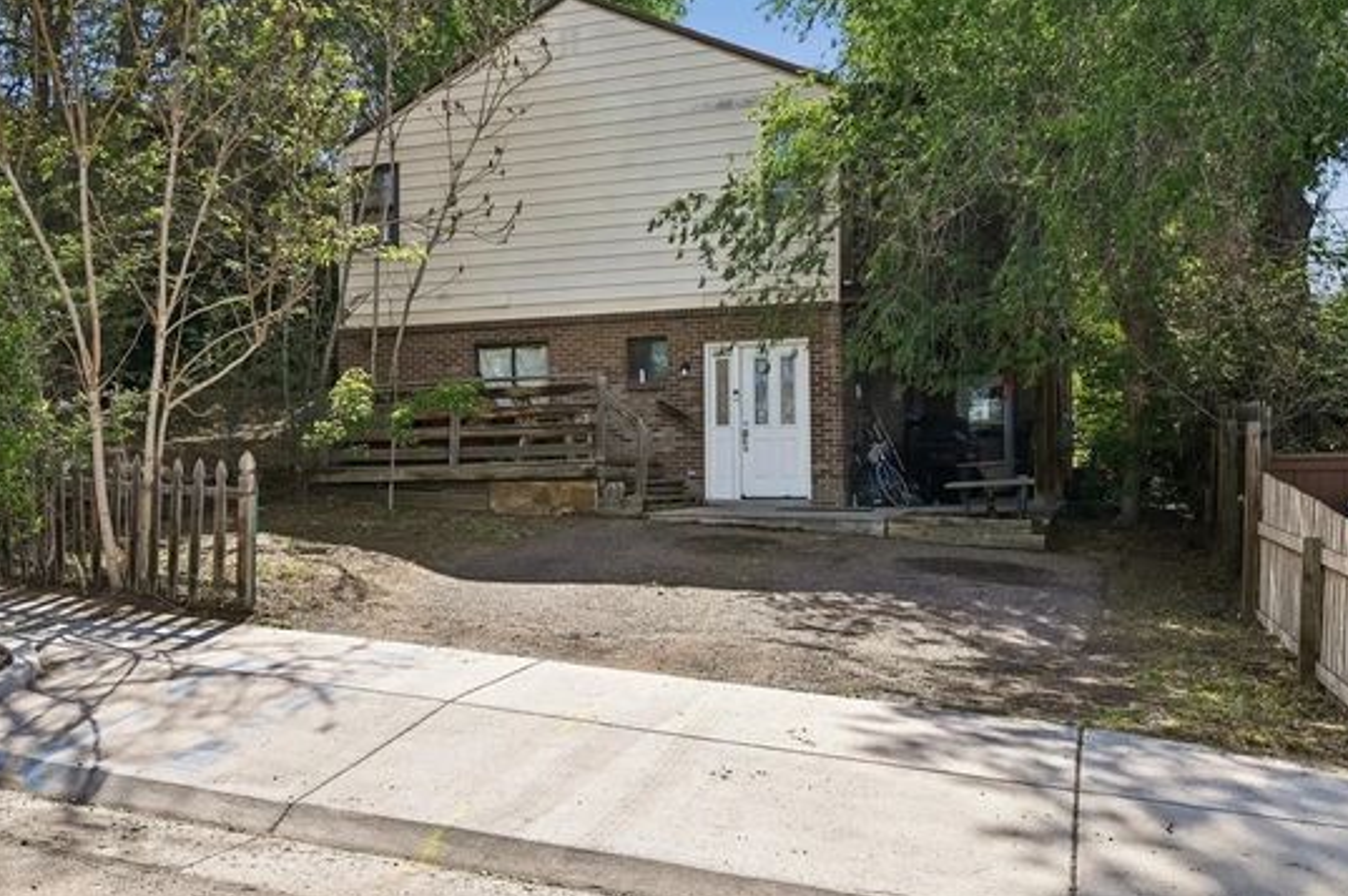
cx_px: 575
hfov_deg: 60.1
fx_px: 1160
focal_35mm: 31
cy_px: 402
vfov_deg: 42.2
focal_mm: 26
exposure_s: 1/400
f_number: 10
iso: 400
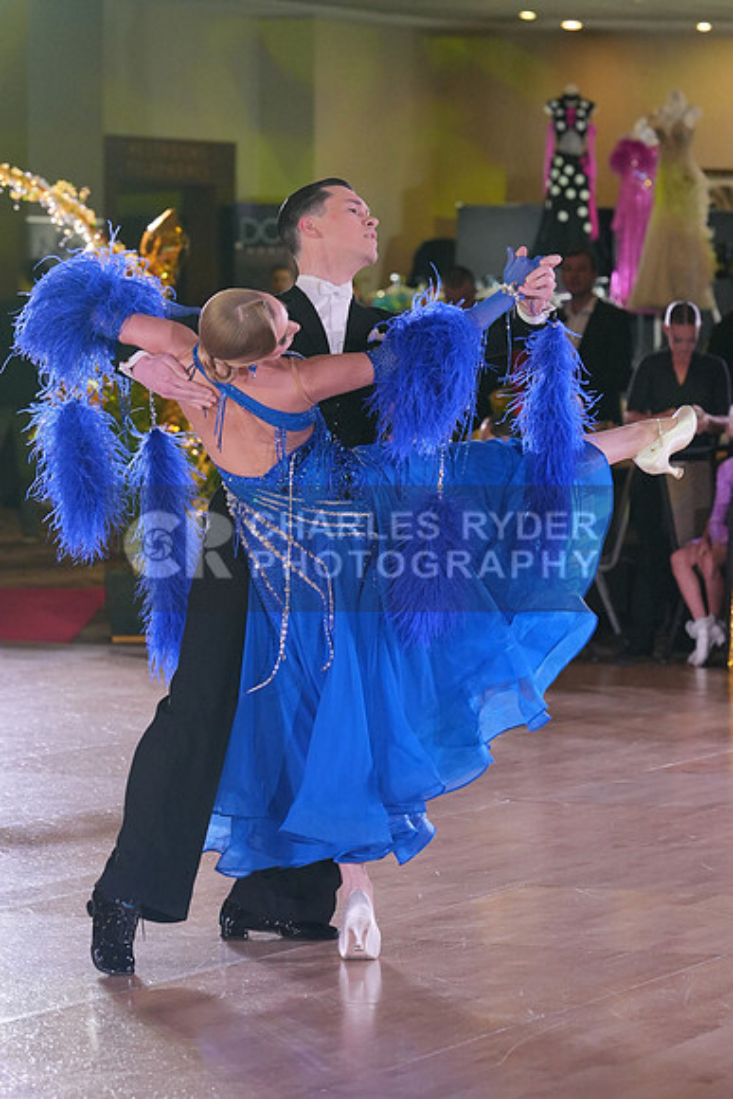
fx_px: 4578
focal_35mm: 150
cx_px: 366
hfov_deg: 9.2
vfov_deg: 13.7
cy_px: 550
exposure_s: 1/500
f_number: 4
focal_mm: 100
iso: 2000
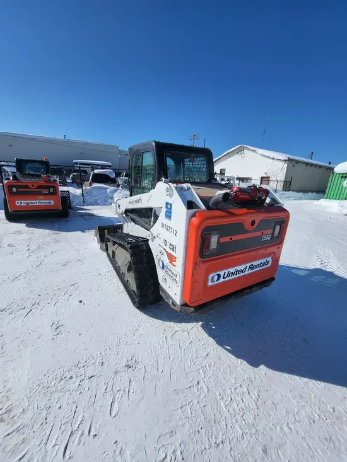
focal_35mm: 13
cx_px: 174
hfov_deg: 89.9
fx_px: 174
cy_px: 231
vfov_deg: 106.2
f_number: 2.2
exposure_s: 1/2841
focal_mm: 1.74
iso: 32
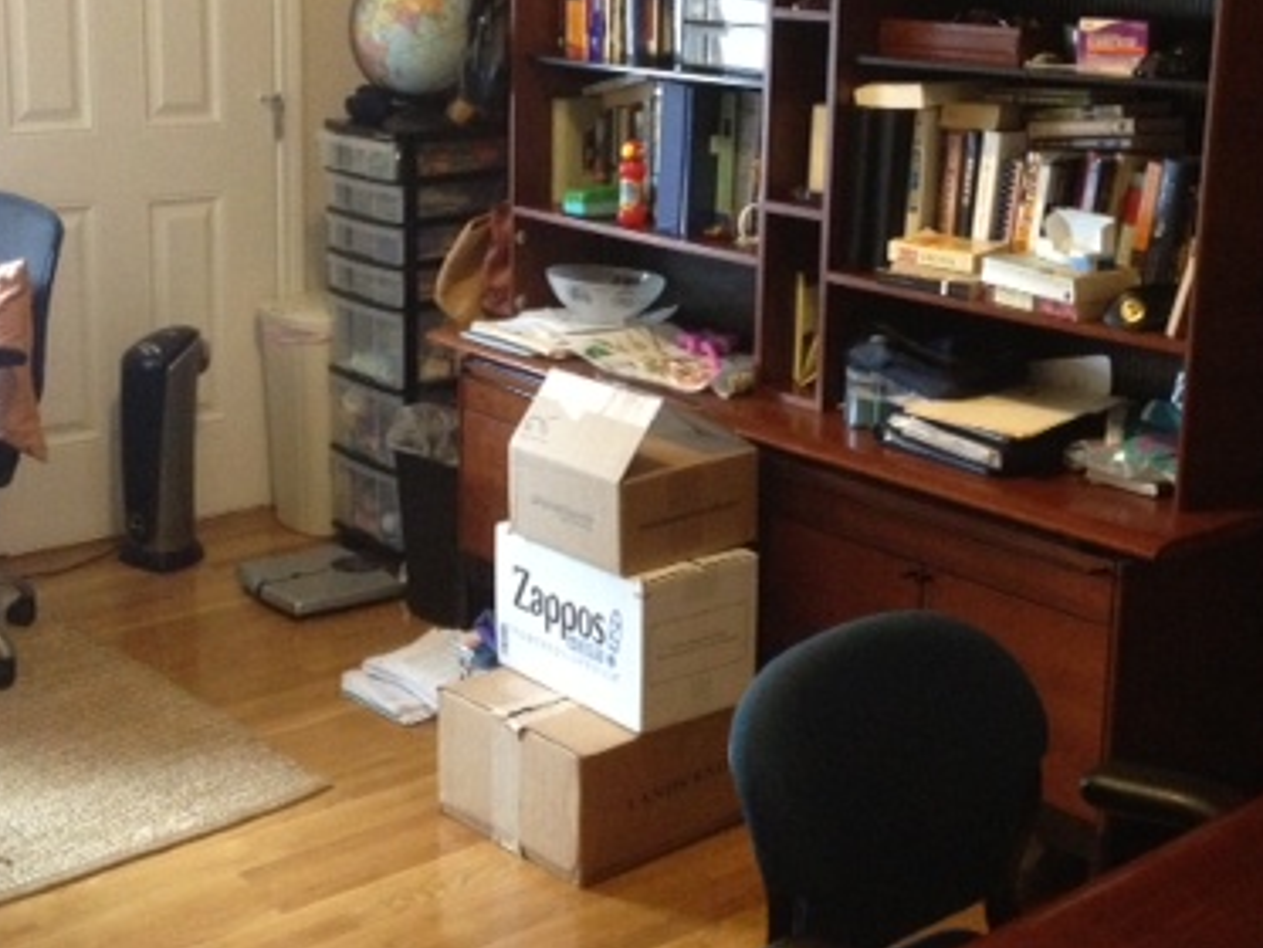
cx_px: 606
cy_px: 366
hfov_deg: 32.2
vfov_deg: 24.4
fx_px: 2190
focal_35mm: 60
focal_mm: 4.28
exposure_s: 1/15
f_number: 2.4
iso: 500
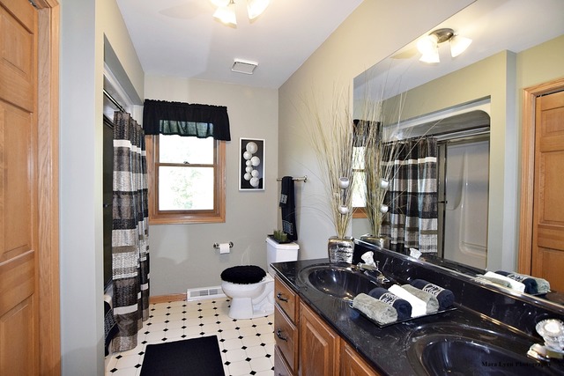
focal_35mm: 16
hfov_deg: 95.0
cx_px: 282
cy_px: 188
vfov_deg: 72.1
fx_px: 259
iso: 800
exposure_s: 1/100
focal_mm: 11
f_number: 5
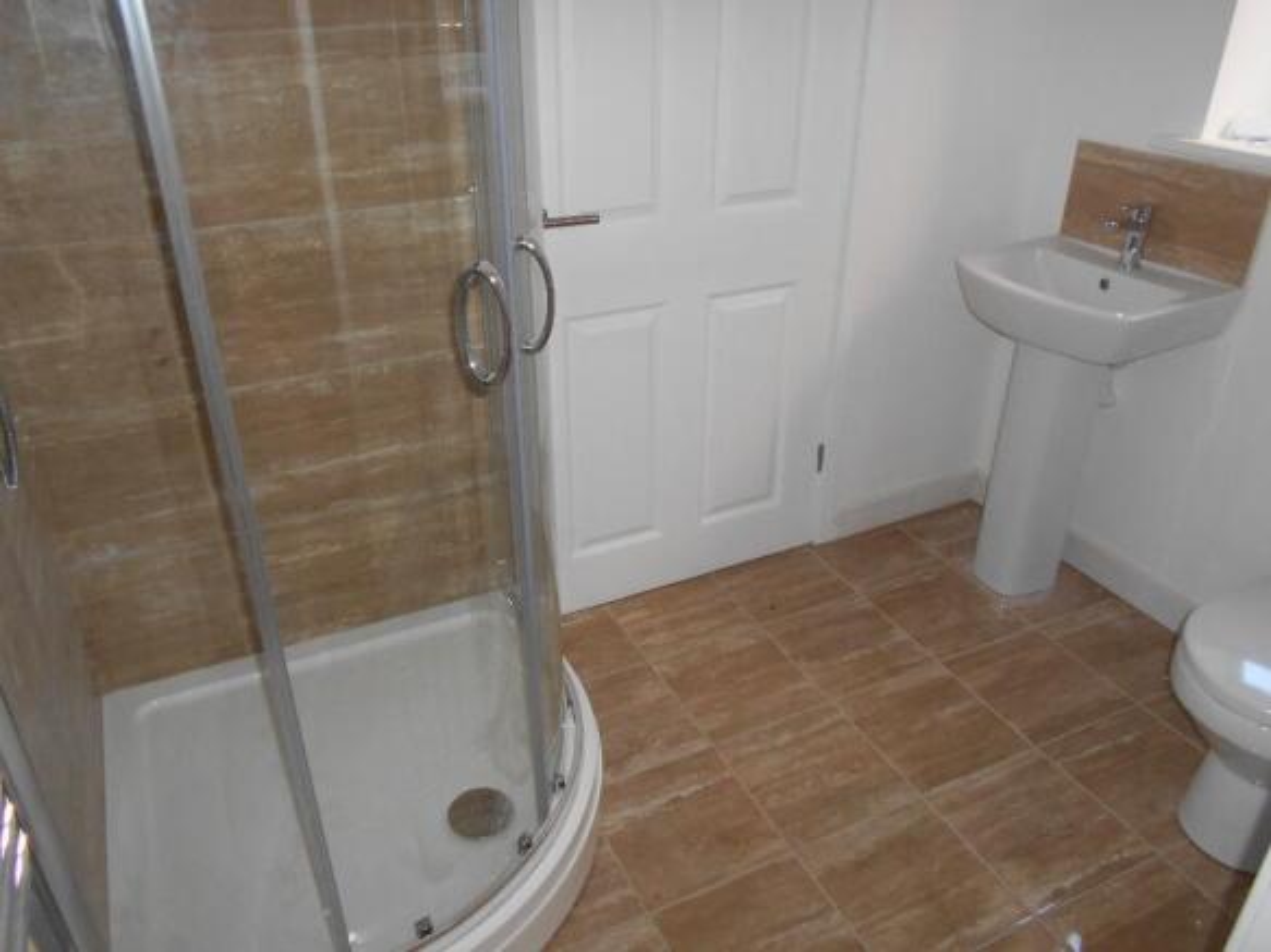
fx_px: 954
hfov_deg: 67.3
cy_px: 476
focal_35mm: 26
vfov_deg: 53.0
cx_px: 636
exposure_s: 1/25
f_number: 3.2
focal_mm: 4.6
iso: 200
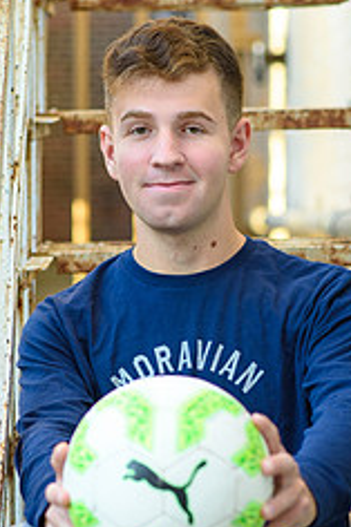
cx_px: 148
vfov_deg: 12.7
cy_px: 362
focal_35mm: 162
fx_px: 2373
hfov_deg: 8.5
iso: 800
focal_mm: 85
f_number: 2.8
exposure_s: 1/400
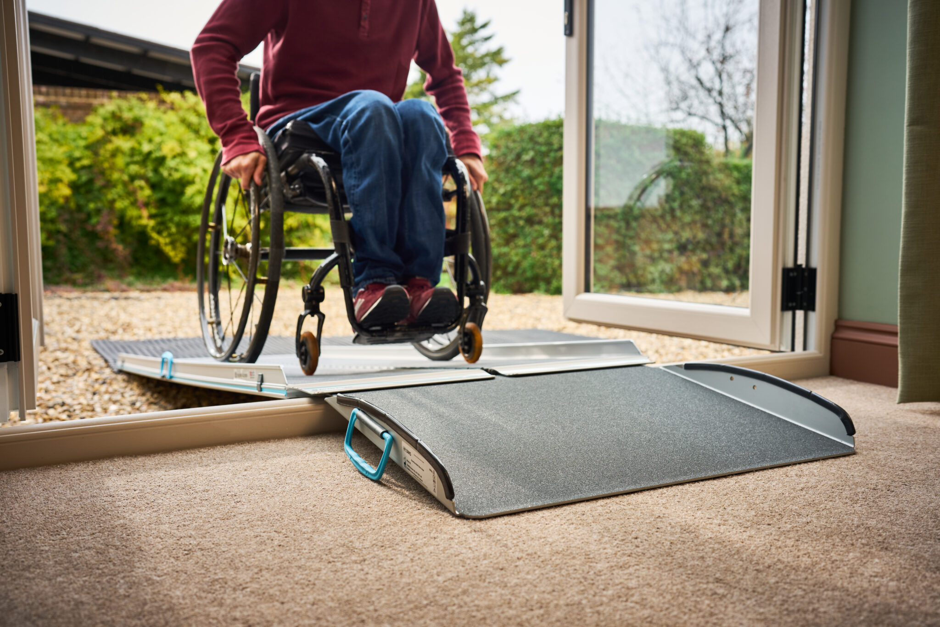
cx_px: 470
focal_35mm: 35
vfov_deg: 37.8
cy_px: 314
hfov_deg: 54.4
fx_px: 914
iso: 125
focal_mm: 35
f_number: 4
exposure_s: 1/80
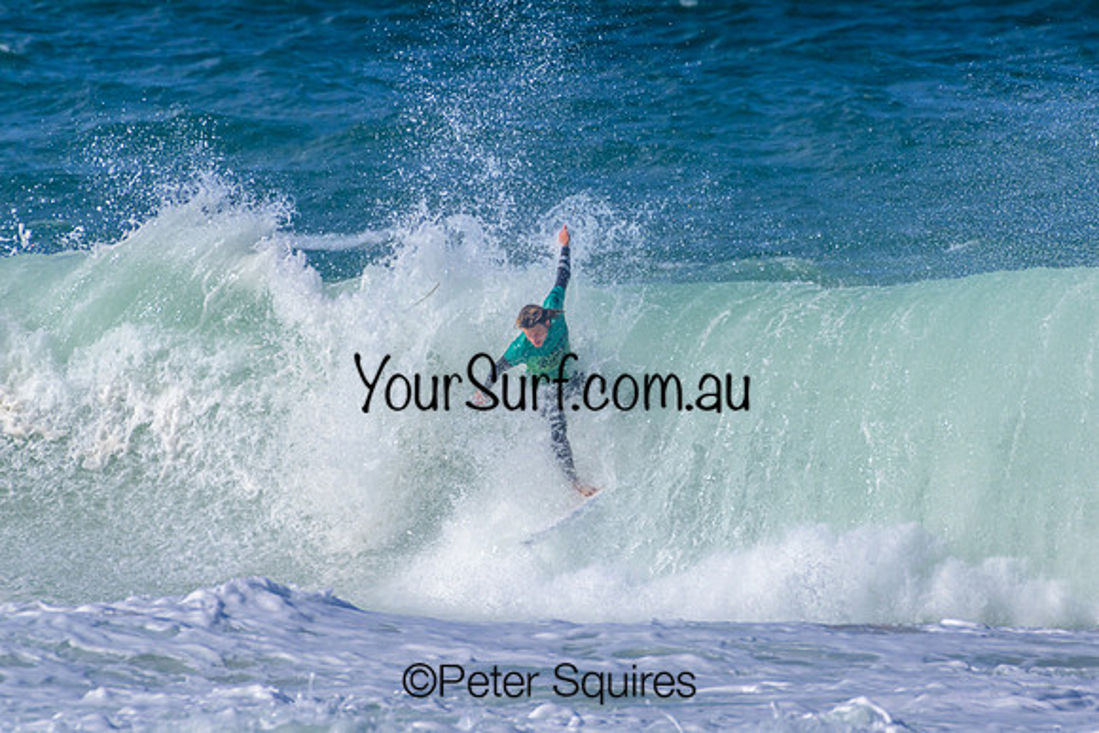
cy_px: 366
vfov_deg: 1.4
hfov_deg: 2.1
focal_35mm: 1000
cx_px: 550
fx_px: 30533
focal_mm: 1000
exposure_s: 1/2500
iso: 560
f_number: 11
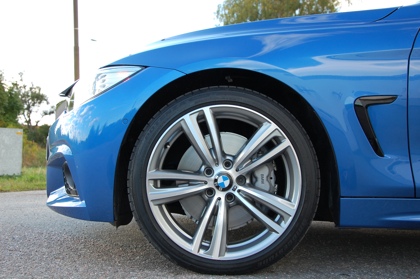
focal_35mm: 45
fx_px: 525
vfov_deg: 29.8
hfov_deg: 43.6
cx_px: 210
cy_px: 140
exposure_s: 1/125
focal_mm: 30
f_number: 5.6
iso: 200
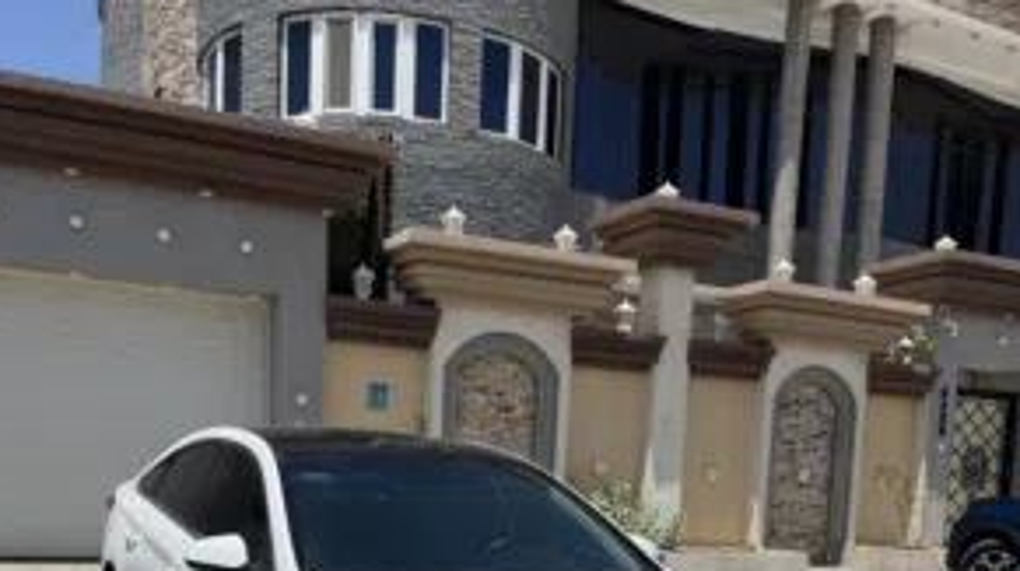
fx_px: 1054
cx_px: 512
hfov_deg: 51.7
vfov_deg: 28.2
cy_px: 589
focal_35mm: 39
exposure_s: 1/6897
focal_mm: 5.1
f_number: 1.6
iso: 50
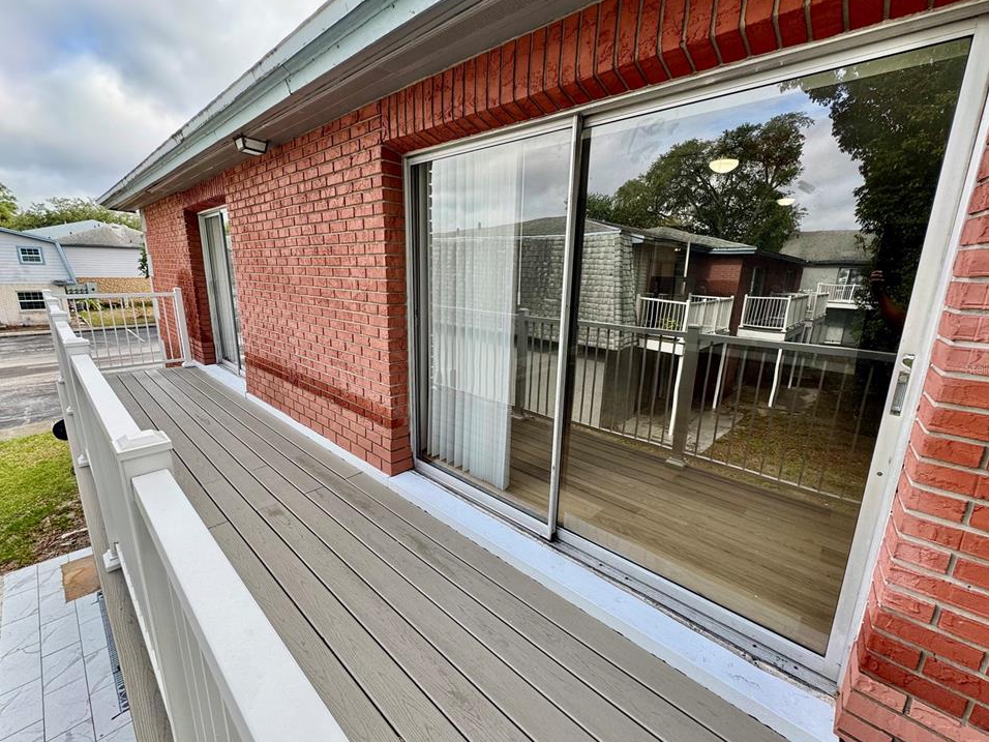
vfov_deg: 81.7
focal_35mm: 15
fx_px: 429
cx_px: 498
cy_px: 368
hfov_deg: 98.2
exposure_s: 1/238
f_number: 2.2
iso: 40
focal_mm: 2.22
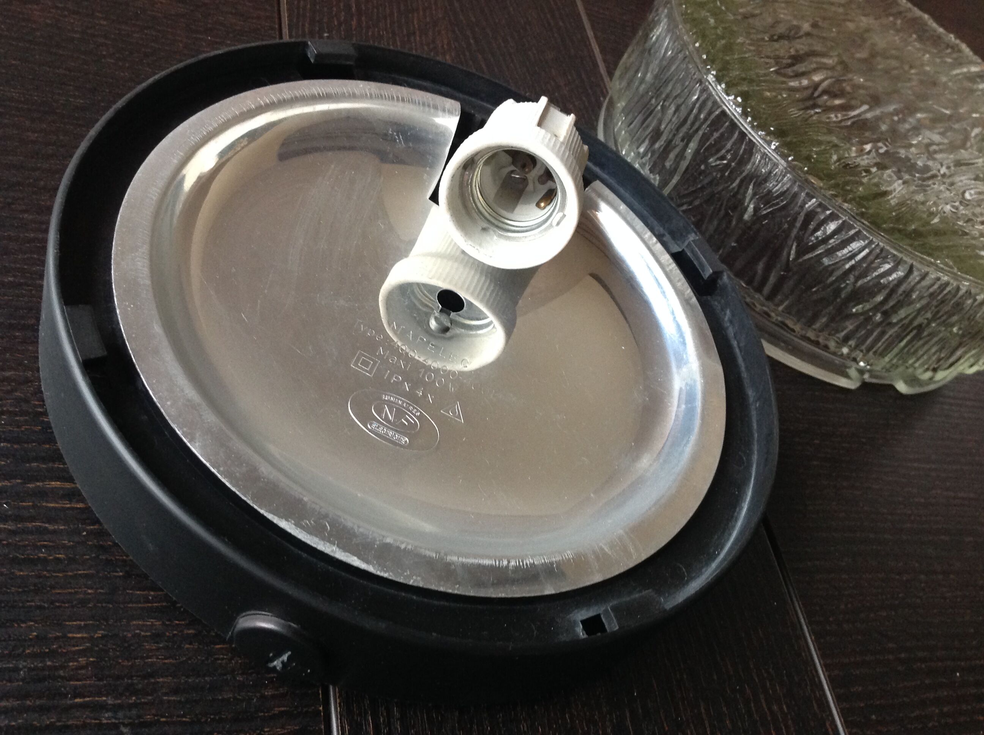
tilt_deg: -46.5
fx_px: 993
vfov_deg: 40.6
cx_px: 492
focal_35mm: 35
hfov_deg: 52.7
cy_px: 368
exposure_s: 1/15
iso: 250
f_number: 2.4
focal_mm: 4.28
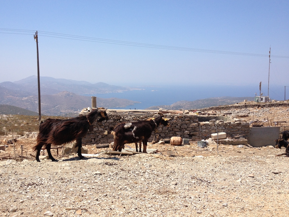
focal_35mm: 38
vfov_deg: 37.7
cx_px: 133
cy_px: 108
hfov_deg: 48.9
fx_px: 317
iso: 50
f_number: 2.4
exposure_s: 1/1972
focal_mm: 4.28
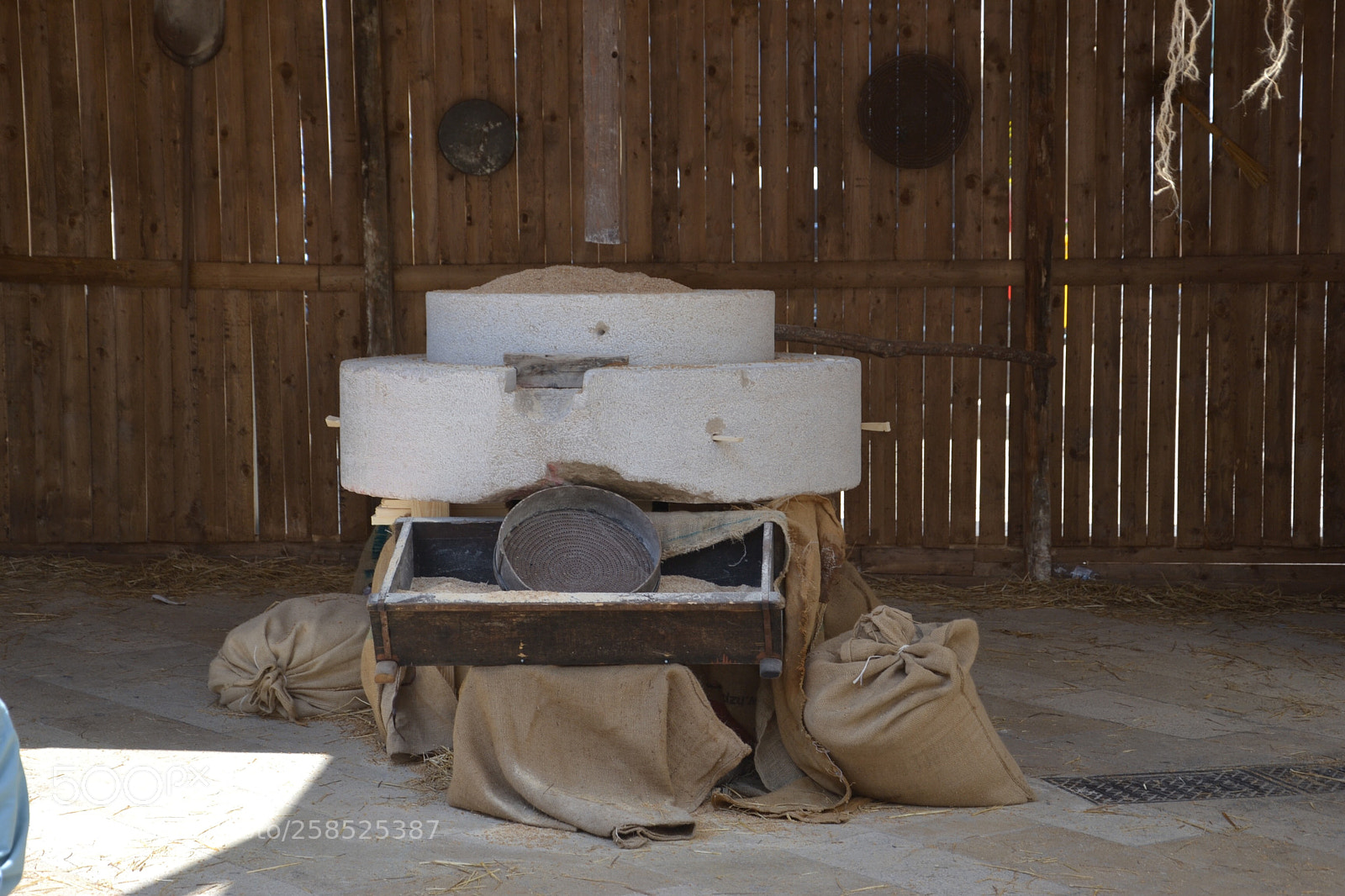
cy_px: 448
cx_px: 672
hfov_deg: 27.0
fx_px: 2801
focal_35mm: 75
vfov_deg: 18.2
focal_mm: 50
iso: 100
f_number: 5
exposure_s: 1/160
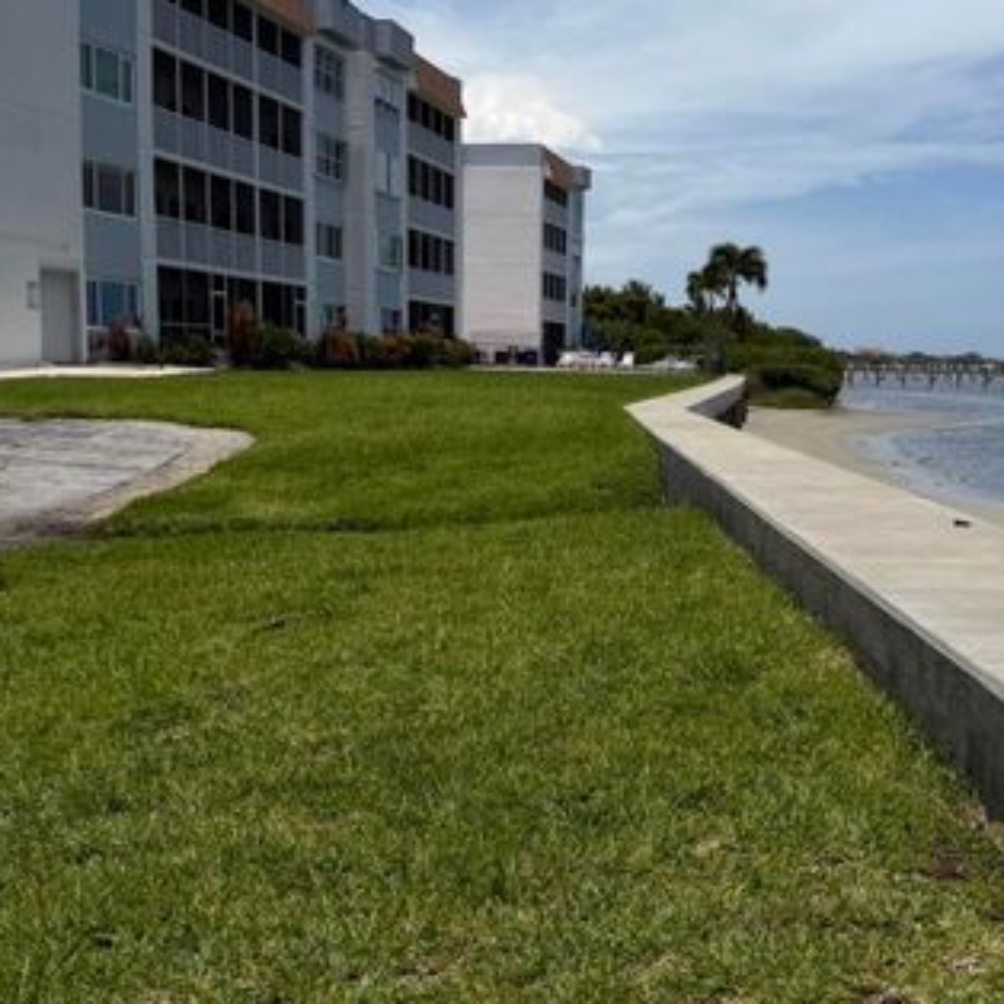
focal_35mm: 45
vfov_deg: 37.5
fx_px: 1477
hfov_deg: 37.4
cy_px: 555
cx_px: 604
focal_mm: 6.76
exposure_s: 1/9091
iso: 80
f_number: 1.78
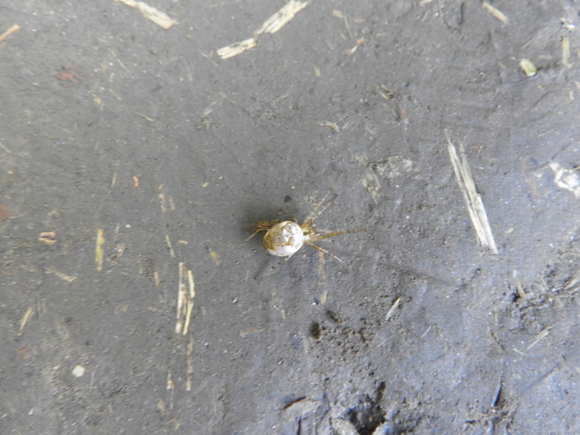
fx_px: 503
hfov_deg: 60.0
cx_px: 290
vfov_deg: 46.8
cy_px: 218
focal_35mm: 30
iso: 400
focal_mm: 5.4
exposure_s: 1/15
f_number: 3.5
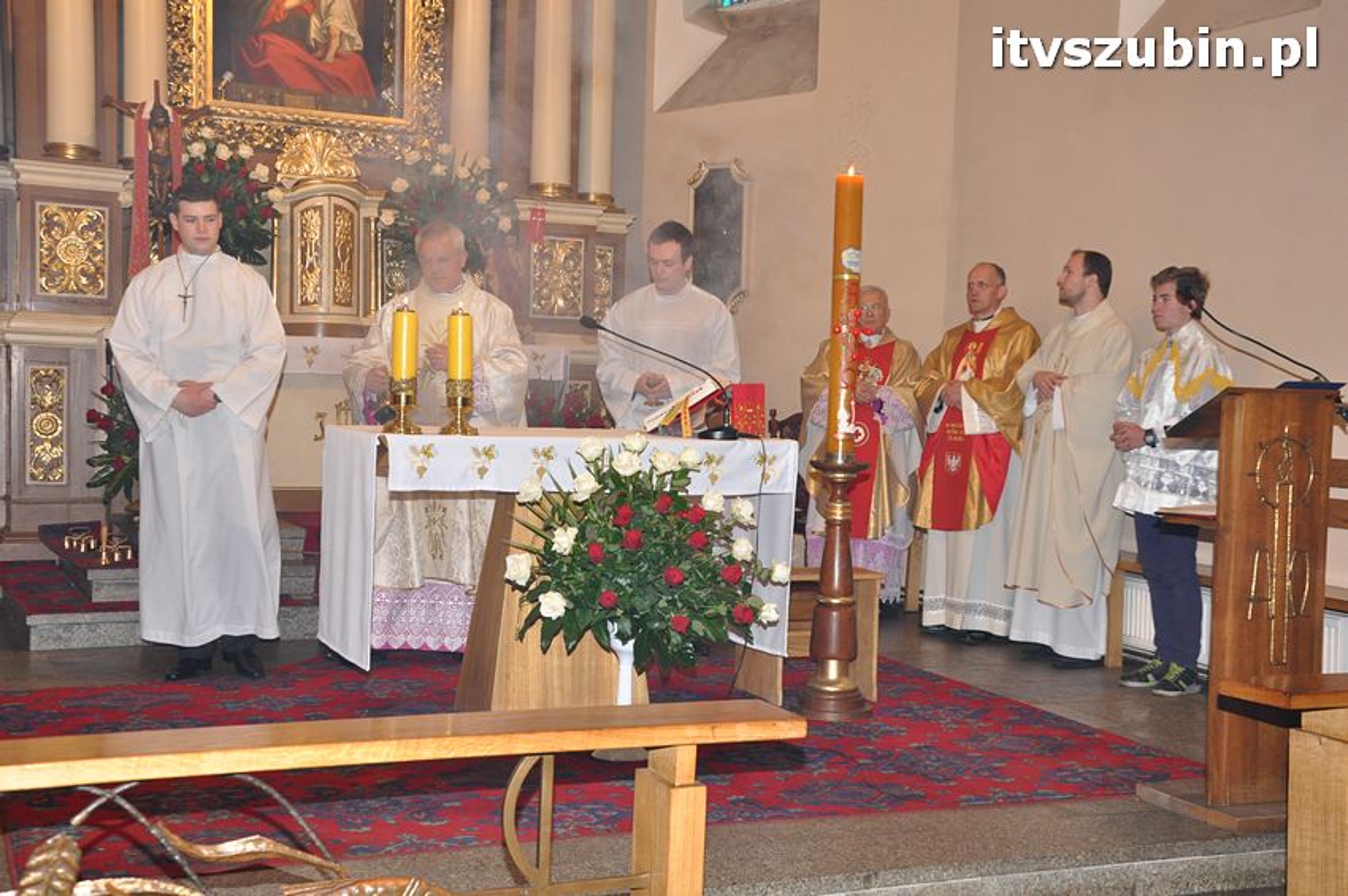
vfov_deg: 29.8
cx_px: 674
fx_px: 1683
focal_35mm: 45
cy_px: 448
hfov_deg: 43.6
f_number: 6.3
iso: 1000
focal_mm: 30
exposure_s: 1/60
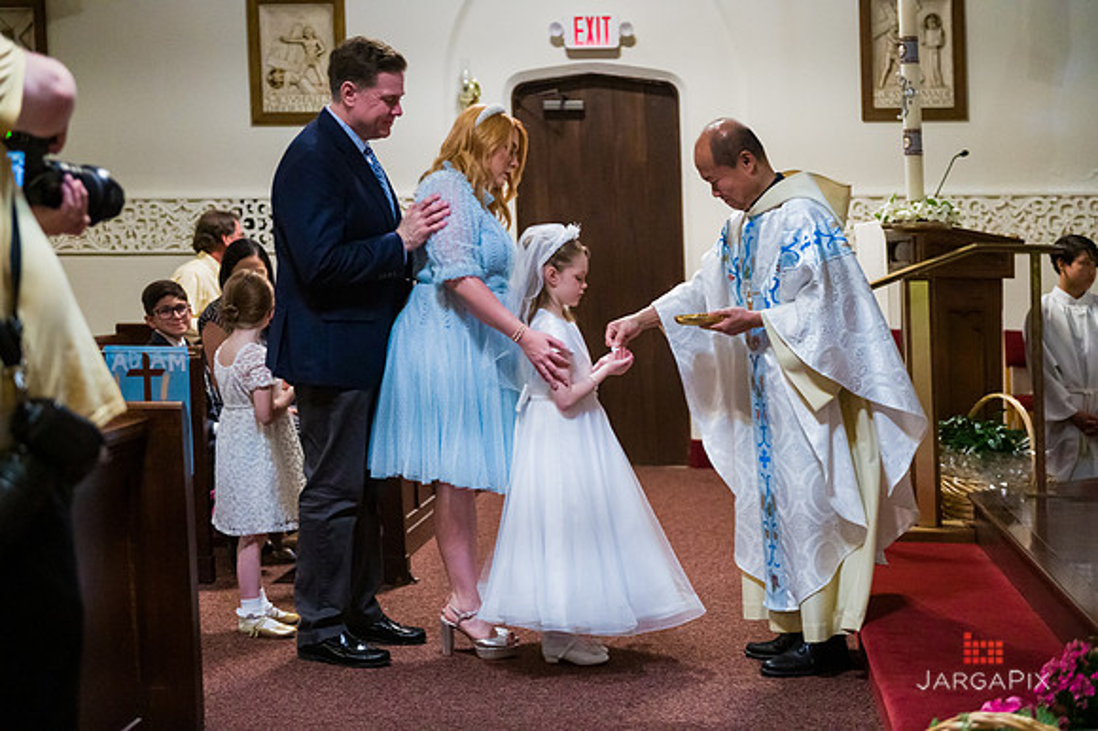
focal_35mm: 60
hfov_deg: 33.4
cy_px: 366
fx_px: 1829
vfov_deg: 22.6
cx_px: 549
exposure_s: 1/400
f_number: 3.2
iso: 6400
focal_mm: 60
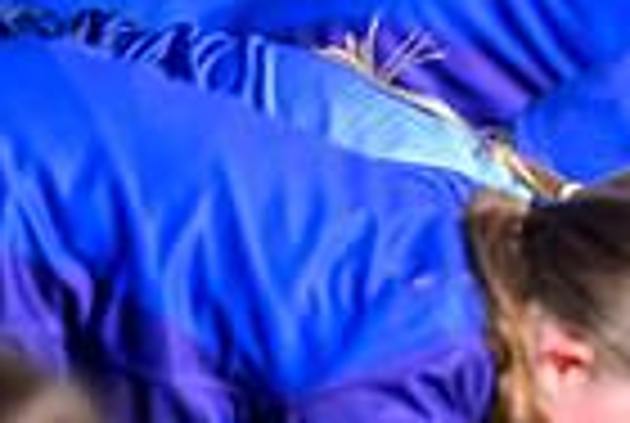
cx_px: 1123
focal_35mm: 1892
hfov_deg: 1.1
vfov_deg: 0.7
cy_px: 506
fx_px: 33180
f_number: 3.2
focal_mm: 400
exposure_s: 1/5000
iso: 500
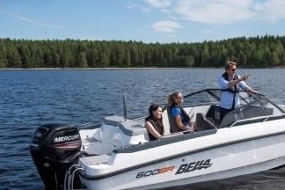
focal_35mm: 47
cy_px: 125
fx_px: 372
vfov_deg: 28.5
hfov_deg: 41.8
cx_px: 164
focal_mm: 34
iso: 125
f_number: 4
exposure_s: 1/1600
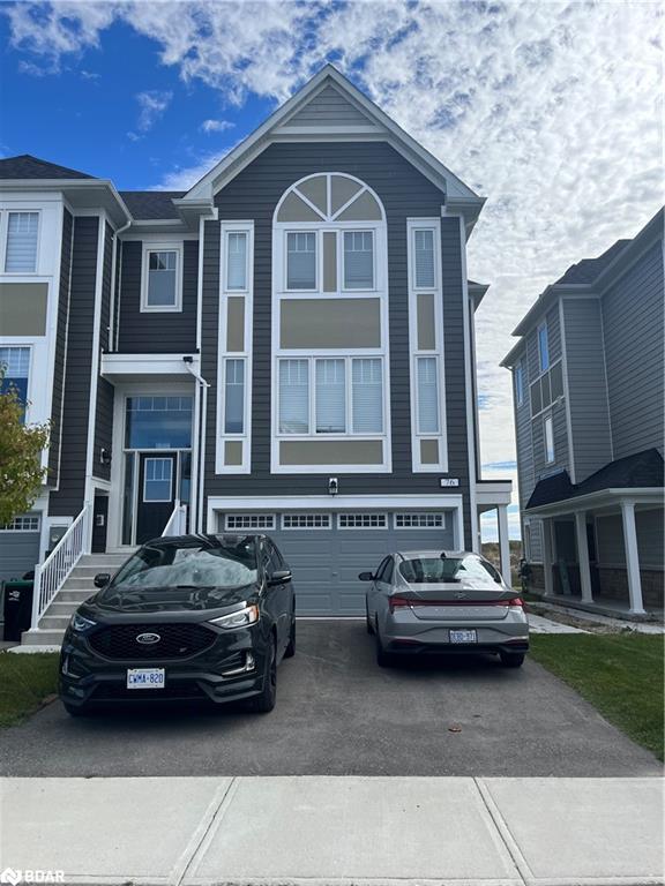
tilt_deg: +10.5
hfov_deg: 53.1
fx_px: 666
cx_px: 332
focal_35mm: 26
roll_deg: -0.6
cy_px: 443
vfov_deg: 67.3
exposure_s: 1/2967
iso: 50
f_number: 1.6
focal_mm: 5.1
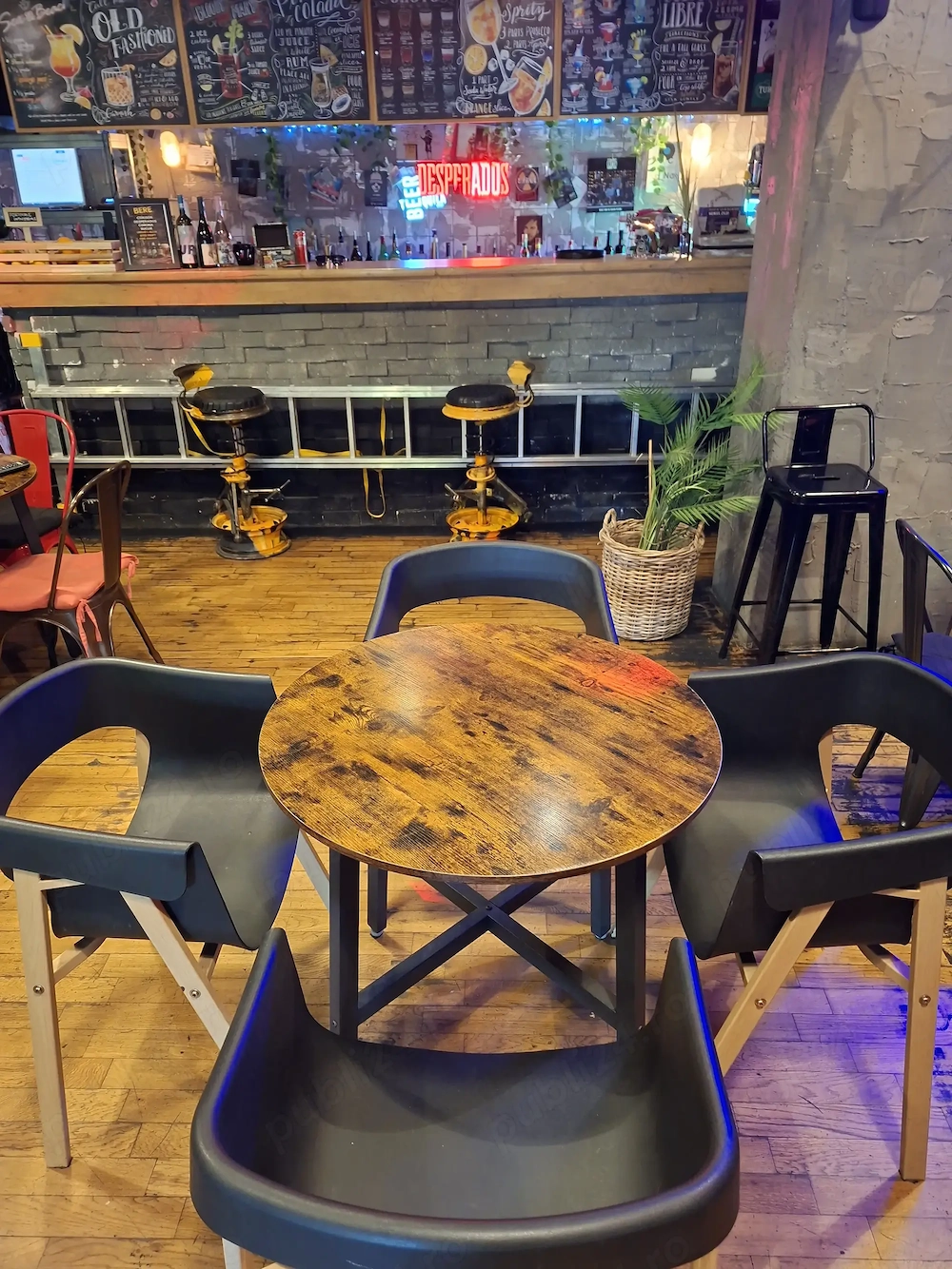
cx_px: 476
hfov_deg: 58.9
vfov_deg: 73.9
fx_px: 844
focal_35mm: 23
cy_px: 634
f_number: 1.8
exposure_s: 1/25
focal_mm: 5.54
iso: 640
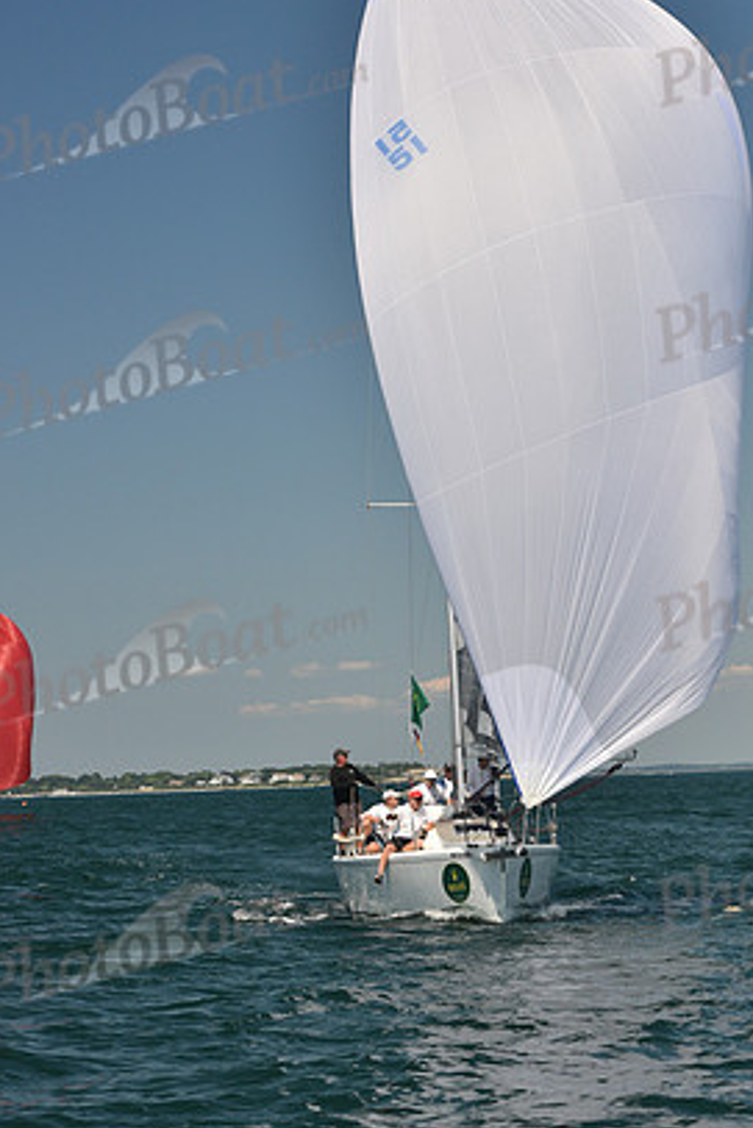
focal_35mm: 100
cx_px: 513
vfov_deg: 20.4
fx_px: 3135
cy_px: 475
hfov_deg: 13.7
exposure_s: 1/1000
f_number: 6.3
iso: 320
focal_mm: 70
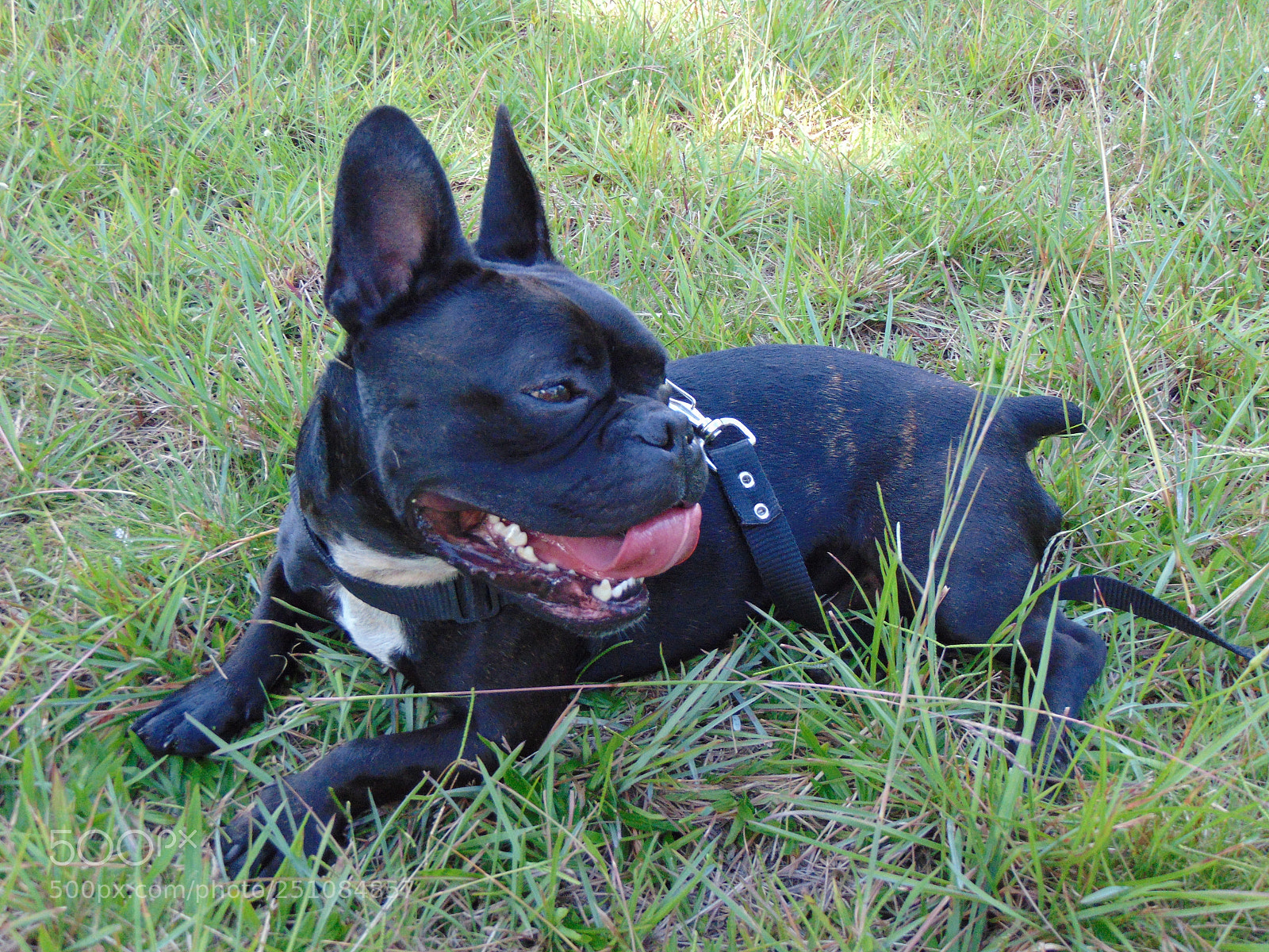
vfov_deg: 34.3
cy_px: 476
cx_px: 634
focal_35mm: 42
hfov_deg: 44.8
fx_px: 1540
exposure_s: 1/250
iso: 250
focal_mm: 7.6
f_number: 3.3
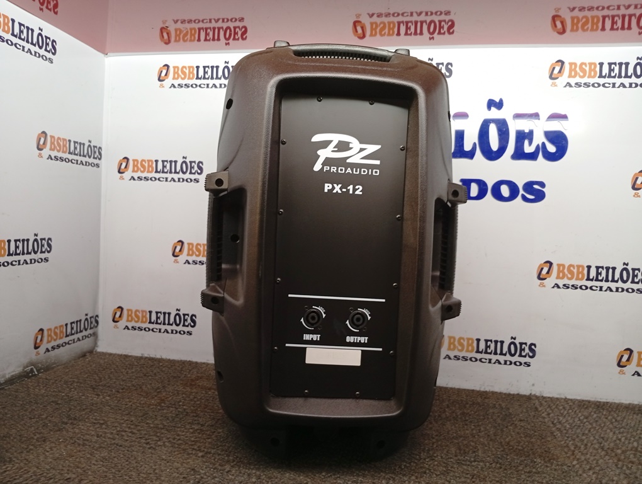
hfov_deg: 65.2
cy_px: 242
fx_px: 501
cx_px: 321
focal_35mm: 27
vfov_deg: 51.5
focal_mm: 3.98
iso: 315
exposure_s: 1/30
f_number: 1.8
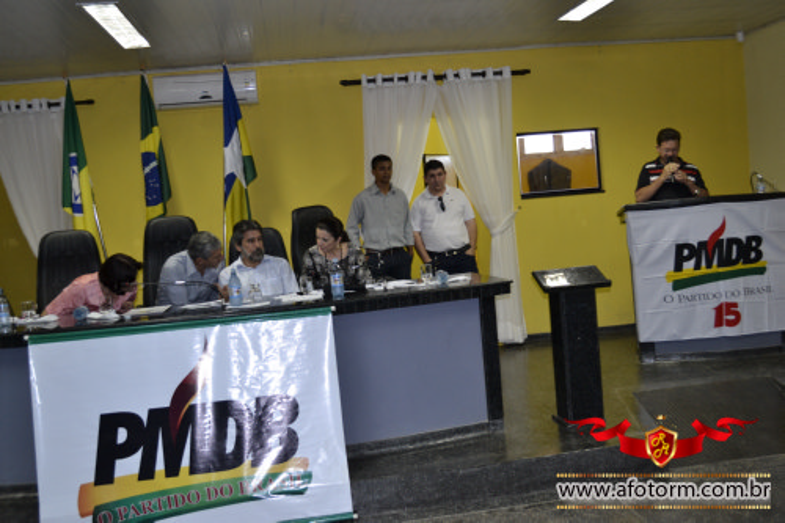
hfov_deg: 57.2
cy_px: 262
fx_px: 719
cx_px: 392
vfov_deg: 39.9
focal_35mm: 33
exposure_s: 1/60
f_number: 3.8
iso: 720
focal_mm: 22
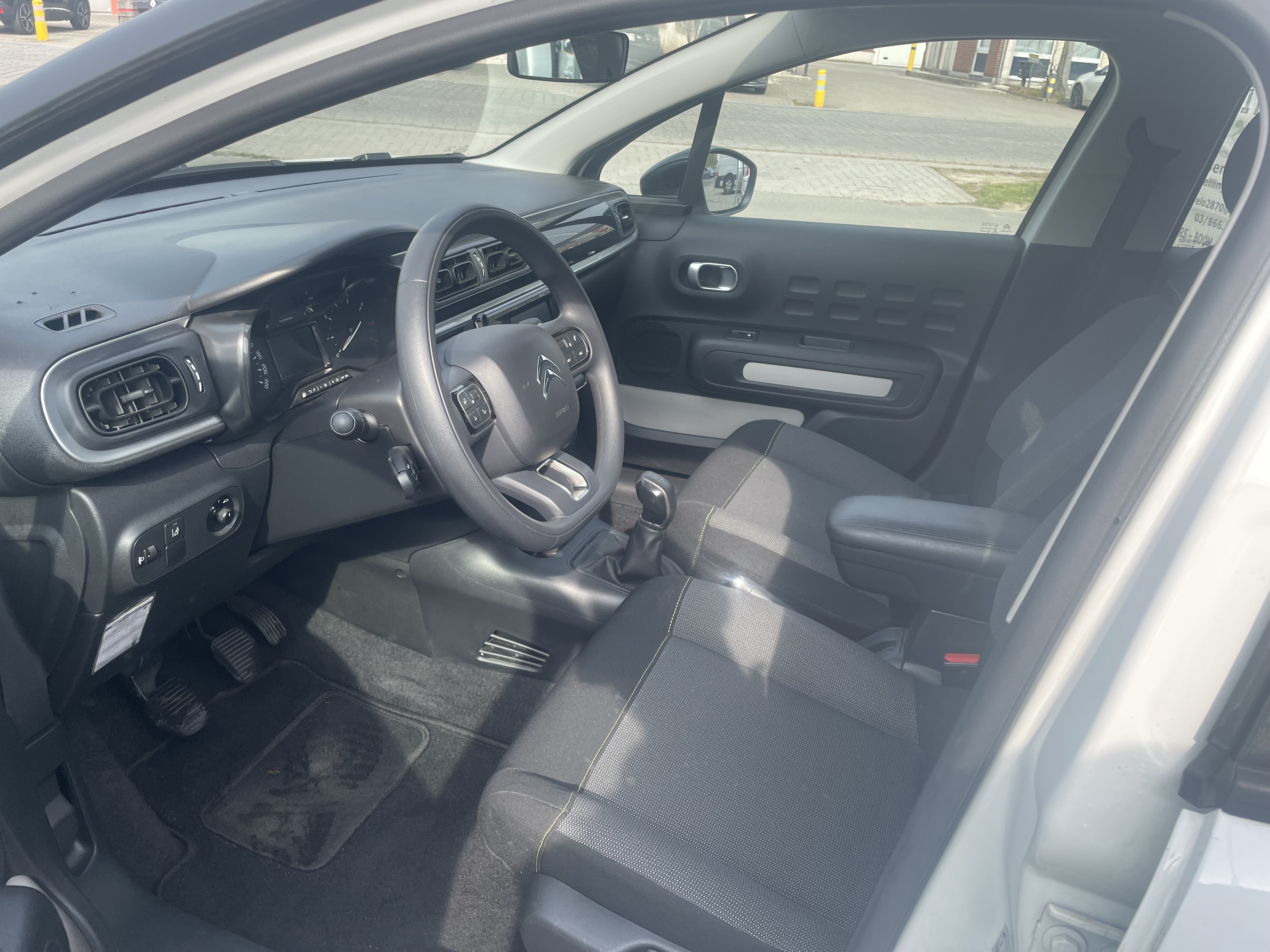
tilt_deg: -24.9
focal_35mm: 26
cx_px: 635
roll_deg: -4.8
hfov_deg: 67.3
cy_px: 476
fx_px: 954
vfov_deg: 53.1
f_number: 1.6
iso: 32
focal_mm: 4.2
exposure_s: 1/670
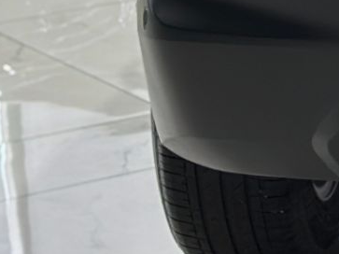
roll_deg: +0.8
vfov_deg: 5.7
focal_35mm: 254
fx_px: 2487
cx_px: 756
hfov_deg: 7.4
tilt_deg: -9.4
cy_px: -214
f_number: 1.78
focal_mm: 6.86
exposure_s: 1/120
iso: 125
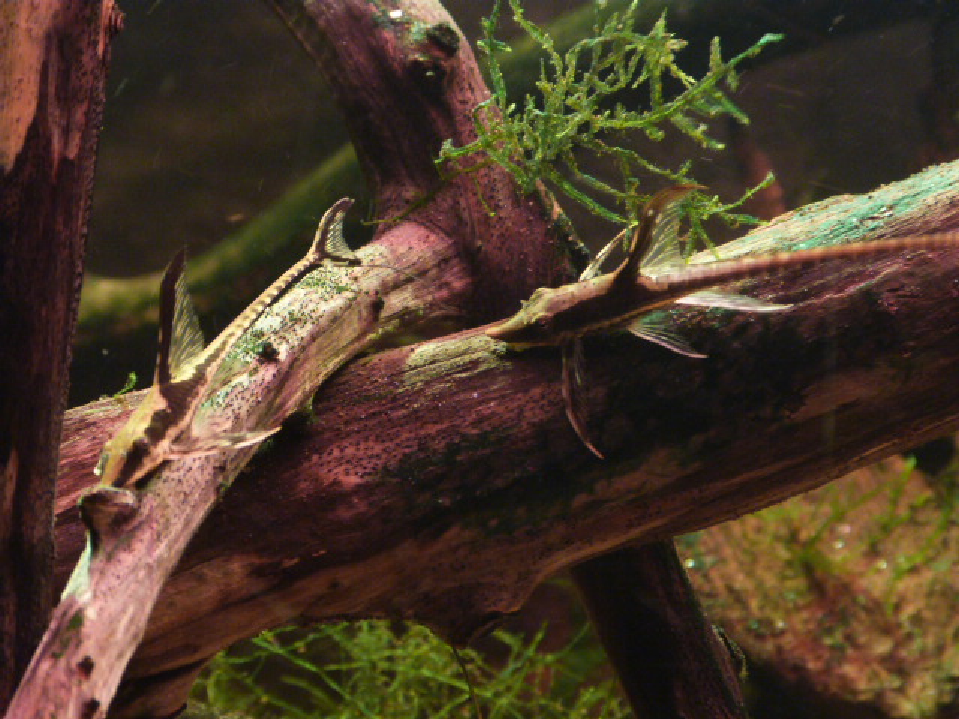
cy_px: 360
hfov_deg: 7.6
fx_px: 7175
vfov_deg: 5.7
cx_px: 480
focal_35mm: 259
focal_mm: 46.6
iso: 400
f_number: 4
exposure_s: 1/4
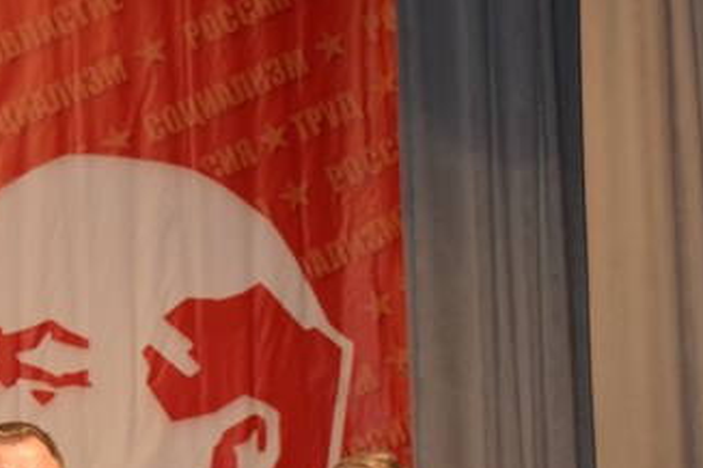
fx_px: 3494
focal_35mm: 179
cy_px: 648
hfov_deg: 11.0
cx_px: -360
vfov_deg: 7.6
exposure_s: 1/125
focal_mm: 38
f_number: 5.6
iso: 800
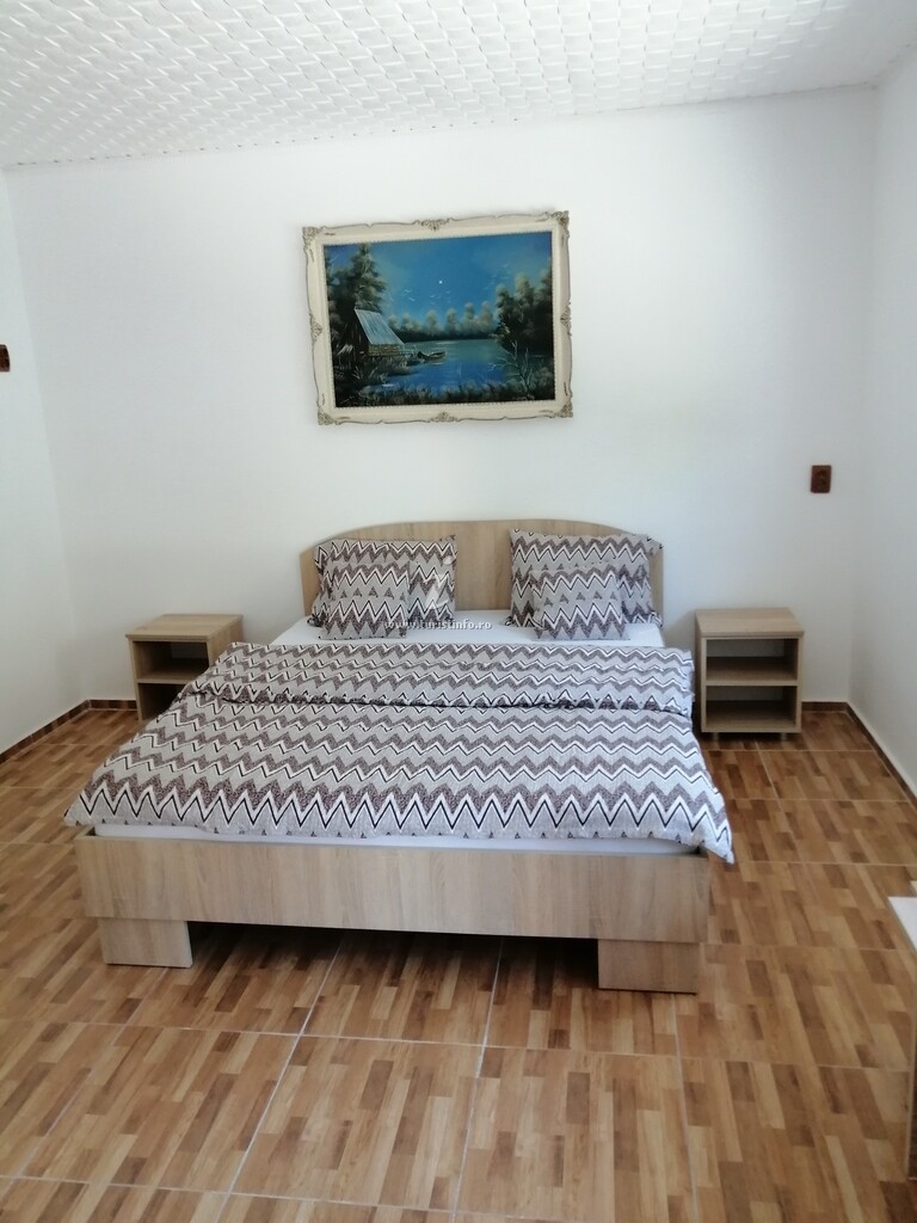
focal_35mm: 26
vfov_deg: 67.3
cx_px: 458
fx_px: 918
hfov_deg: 53.1
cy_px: 612
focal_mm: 3.95
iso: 200
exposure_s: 1/100
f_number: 1.8
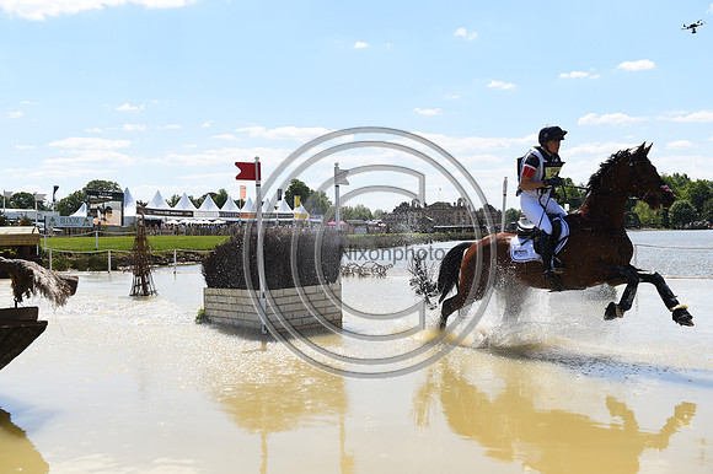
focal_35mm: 42
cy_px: 237
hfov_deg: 46.4
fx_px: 831
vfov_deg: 31.9
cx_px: 356
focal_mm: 42
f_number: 5.6
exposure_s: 1/2500
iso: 360
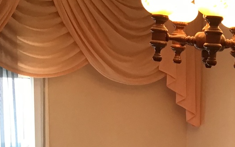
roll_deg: -0.7
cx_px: 217
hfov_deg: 24.7
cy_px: 182
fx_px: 519
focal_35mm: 81
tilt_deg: -8.6
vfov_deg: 15.5
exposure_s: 1/33
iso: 50
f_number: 2.4
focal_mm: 3.3
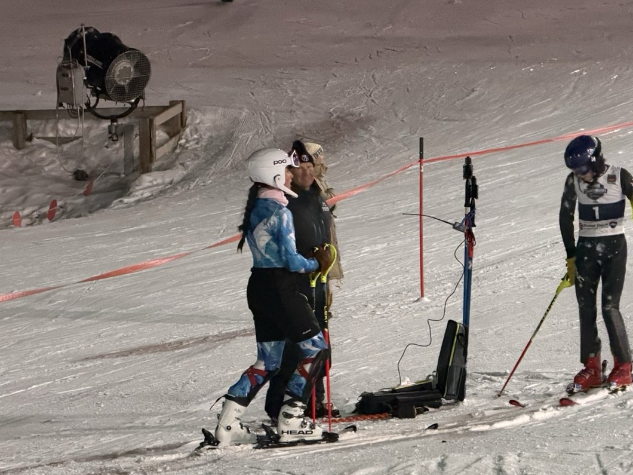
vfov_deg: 9.8
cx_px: 431
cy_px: 307
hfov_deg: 13.1
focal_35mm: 151
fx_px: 2761
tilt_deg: -8.8
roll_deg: -0.9
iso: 1250
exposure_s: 1/40
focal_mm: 16.89
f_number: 2.8
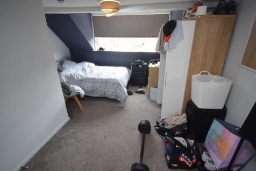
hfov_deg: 92.5
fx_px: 123
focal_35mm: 17
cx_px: 128
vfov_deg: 69.6
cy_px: 86
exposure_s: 1/60
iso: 450
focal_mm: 11.5
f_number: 4.8
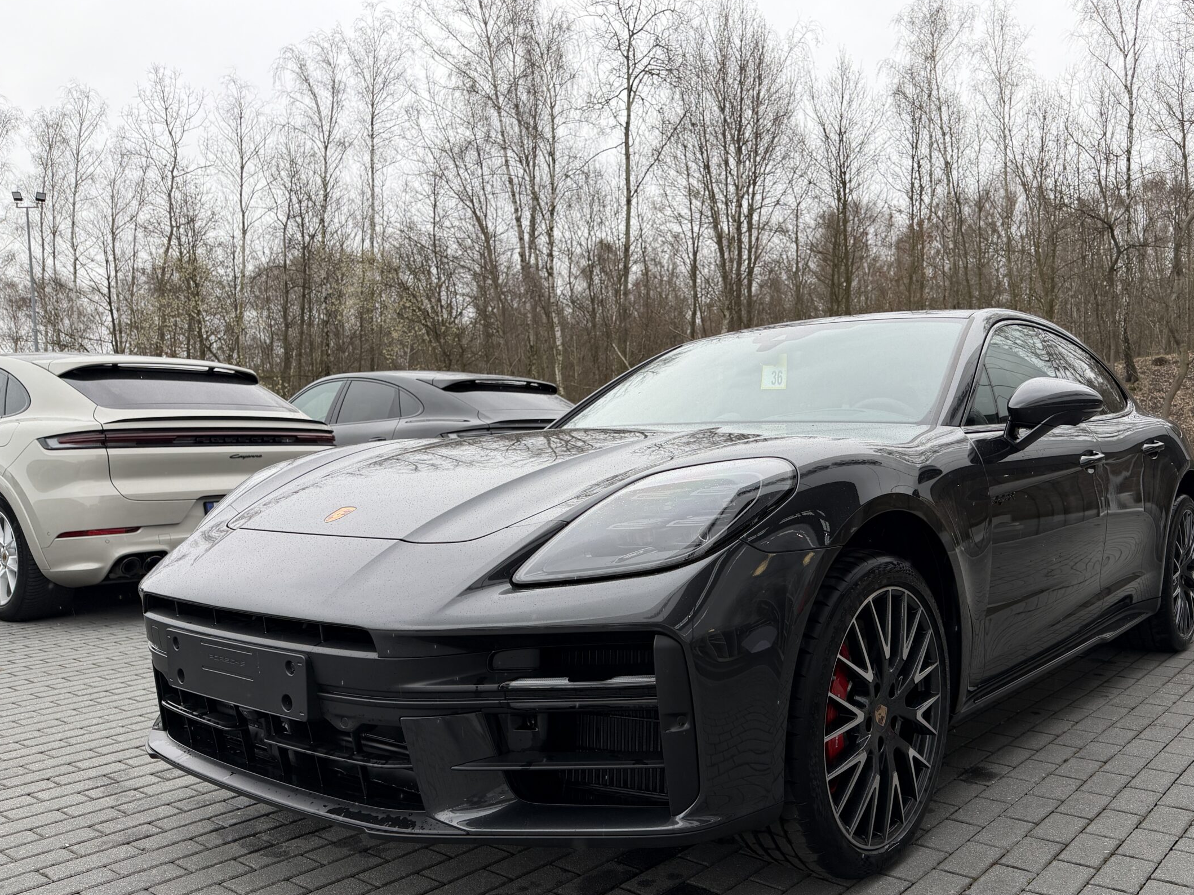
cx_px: 687
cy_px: 533
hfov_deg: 61.4
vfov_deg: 48.0
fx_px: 1000
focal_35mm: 29
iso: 64
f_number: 1.78
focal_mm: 6.76
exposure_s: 1/178
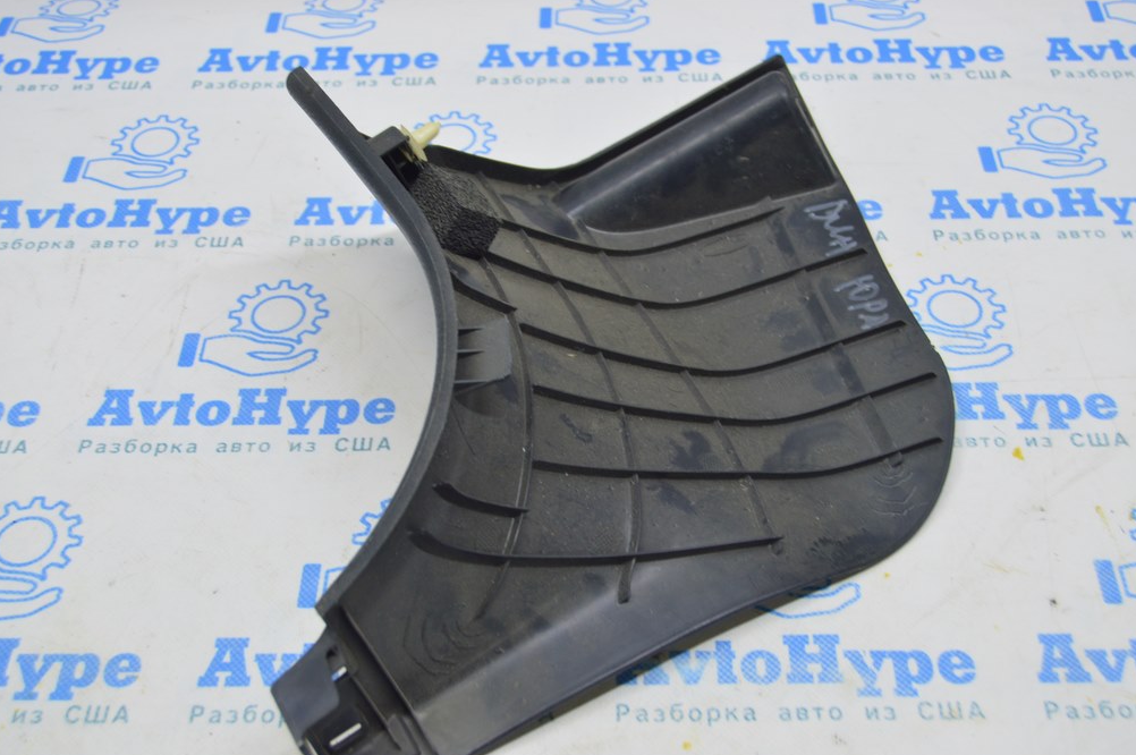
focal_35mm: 46
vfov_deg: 29.2
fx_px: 1450
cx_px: 577
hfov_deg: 42.8
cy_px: 378
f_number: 5.6
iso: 400
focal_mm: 30
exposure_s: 1/20
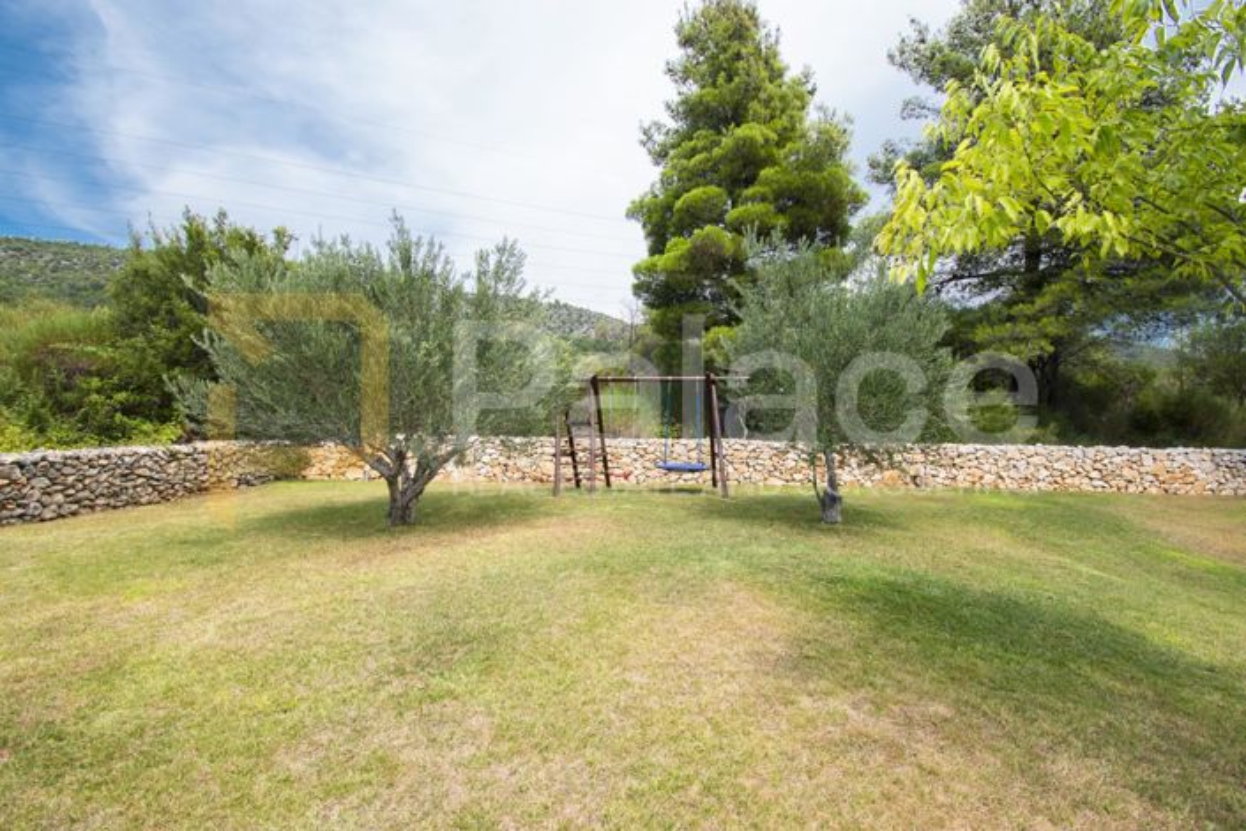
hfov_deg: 100.4
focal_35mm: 15
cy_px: 416
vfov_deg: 77.3
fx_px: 519
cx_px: 623
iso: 100
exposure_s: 1/50
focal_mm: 10
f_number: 11
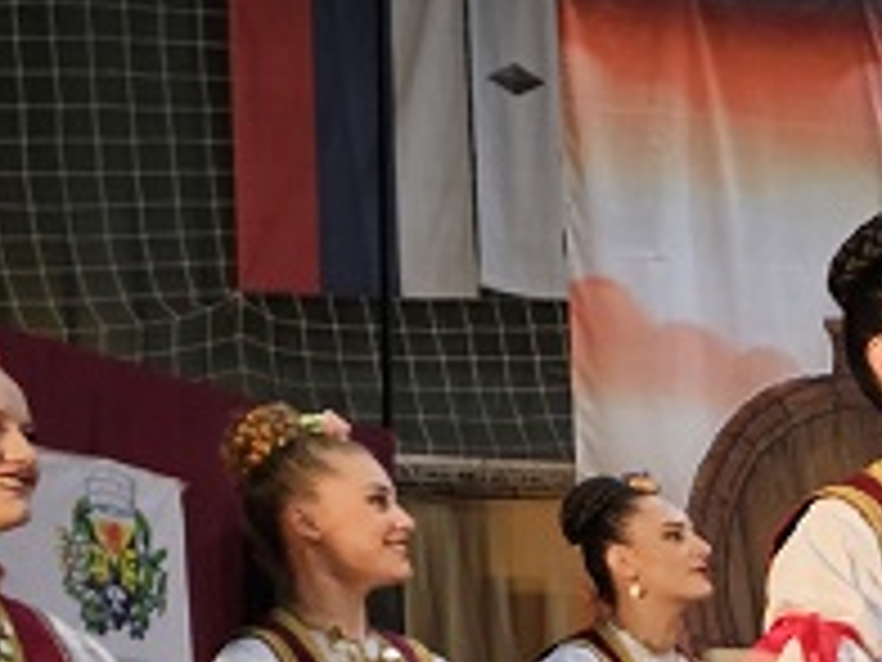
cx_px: 1260
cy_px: 901
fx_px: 2395
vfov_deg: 14.9
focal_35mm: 94
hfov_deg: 18.8
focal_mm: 6.3
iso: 125
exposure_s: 1/100
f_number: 1.7
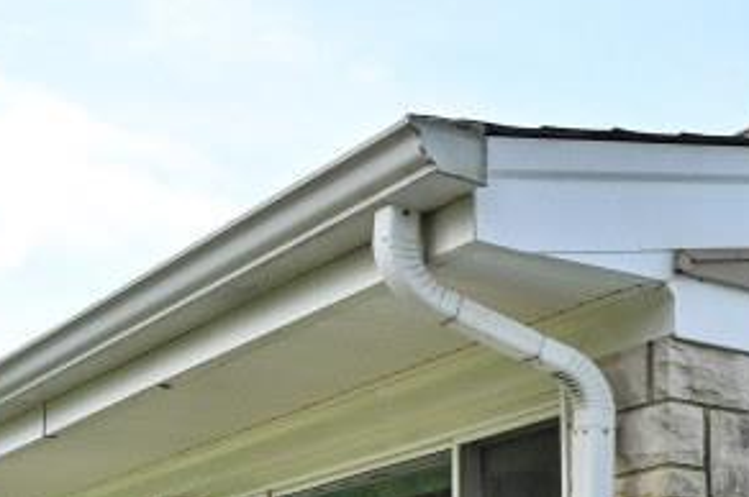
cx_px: 1436
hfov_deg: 19.2
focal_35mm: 72
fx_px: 1496
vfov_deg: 17.3
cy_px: 707
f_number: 6.3
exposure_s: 1/320
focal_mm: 14
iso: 100
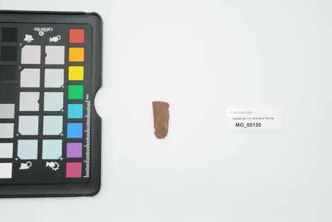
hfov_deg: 55.1
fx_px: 318
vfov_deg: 38.4
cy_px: 111
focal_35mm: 34
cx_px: 166
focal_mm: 23
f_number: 16
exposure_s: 1/10
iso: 100
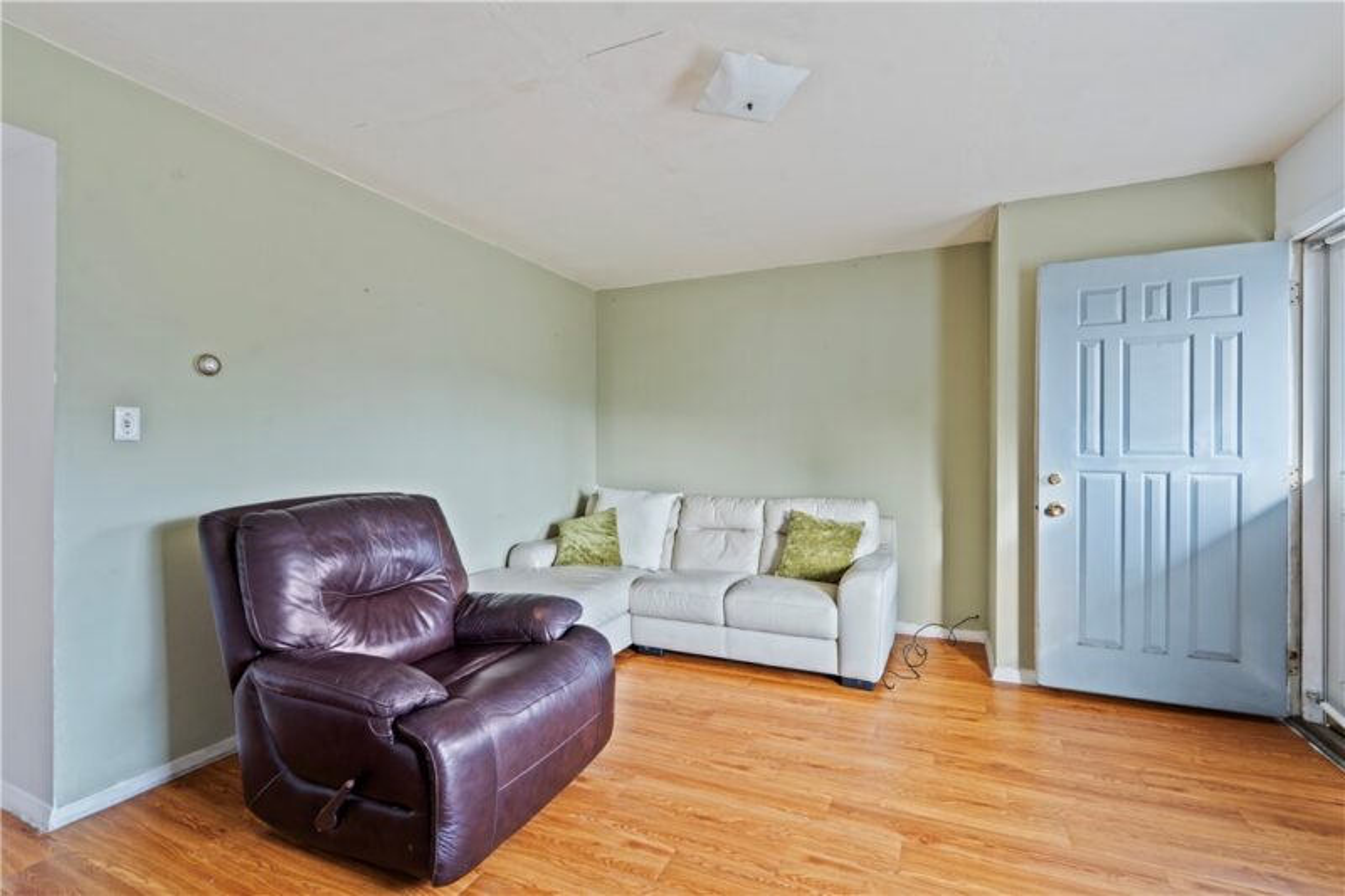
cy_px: 448
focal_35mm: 16
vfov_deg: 73.7
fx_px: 598
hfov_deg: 96.7
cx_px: 672
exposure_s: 2.5
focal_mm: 16
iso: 100
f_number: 8
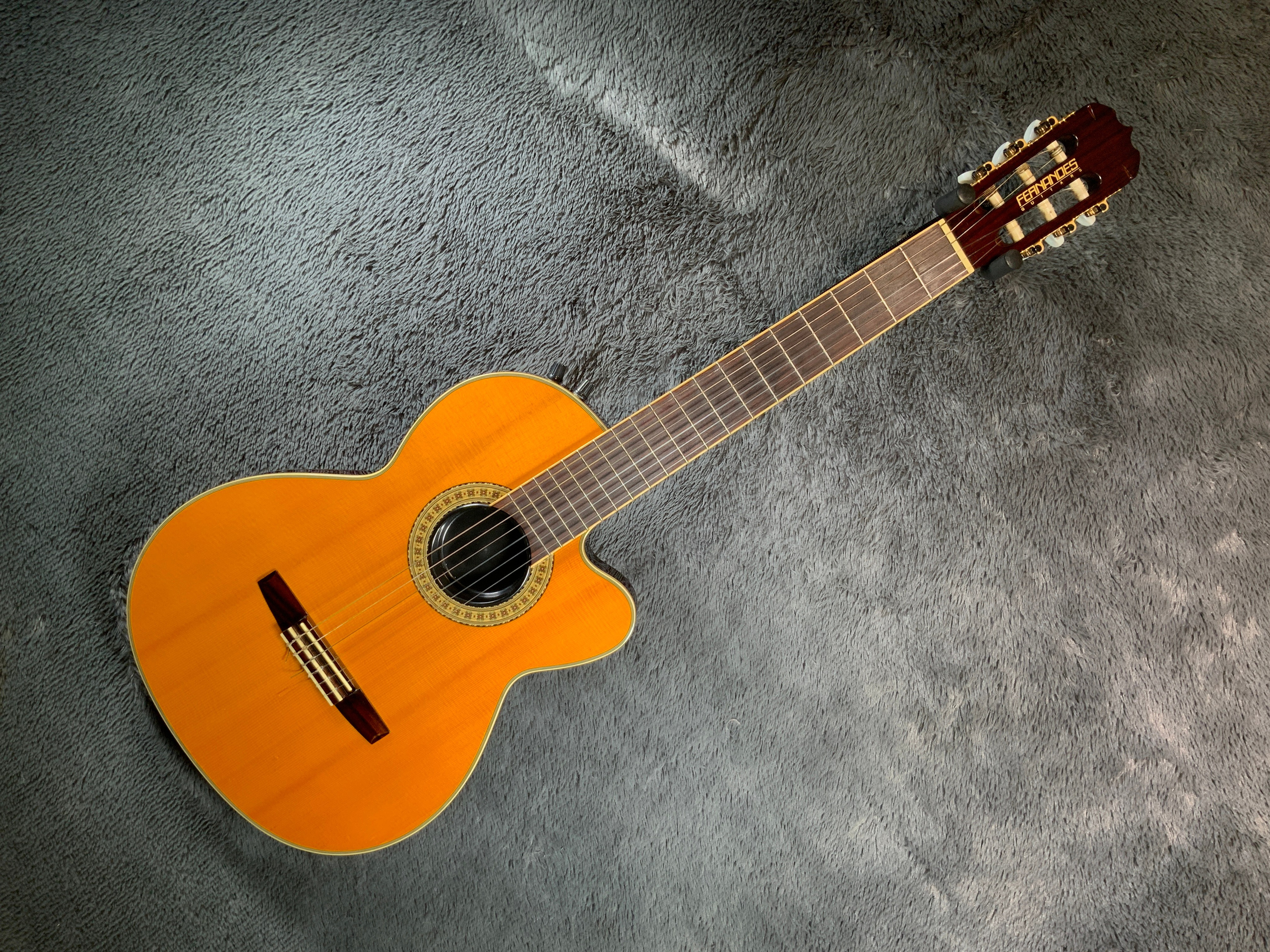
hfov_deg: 61.7
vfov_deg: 48.2
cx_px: 635
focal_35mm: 29
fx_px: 1064
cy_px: 476
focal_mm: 3
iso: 40
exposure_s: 1/104
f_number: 1.8
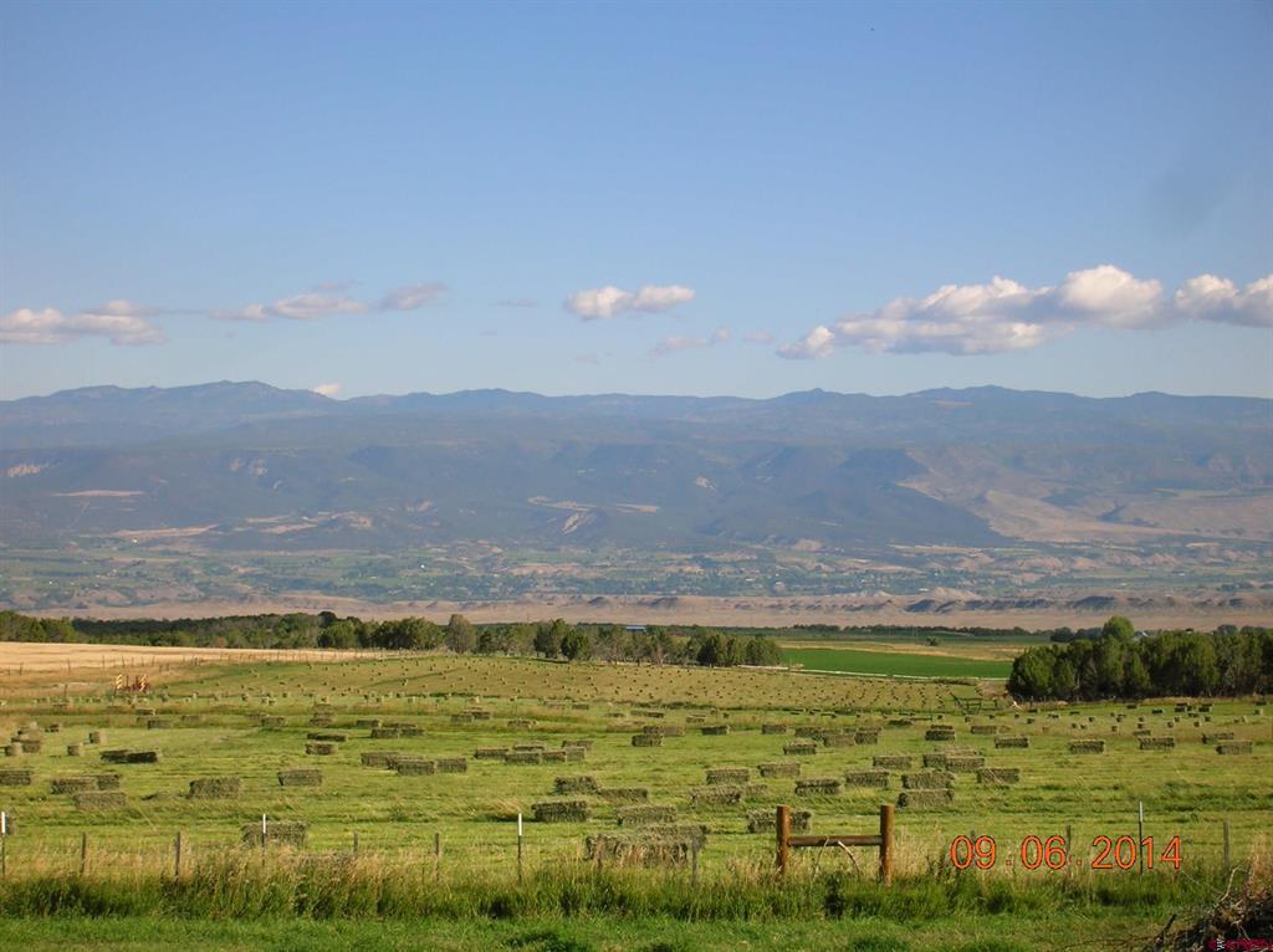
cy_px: 476
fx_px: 3160
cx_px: 636
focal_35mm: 86
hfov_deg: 22.8
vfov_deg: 17.1
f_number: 7.4
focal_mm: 14.3
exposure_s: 1/162
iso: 50
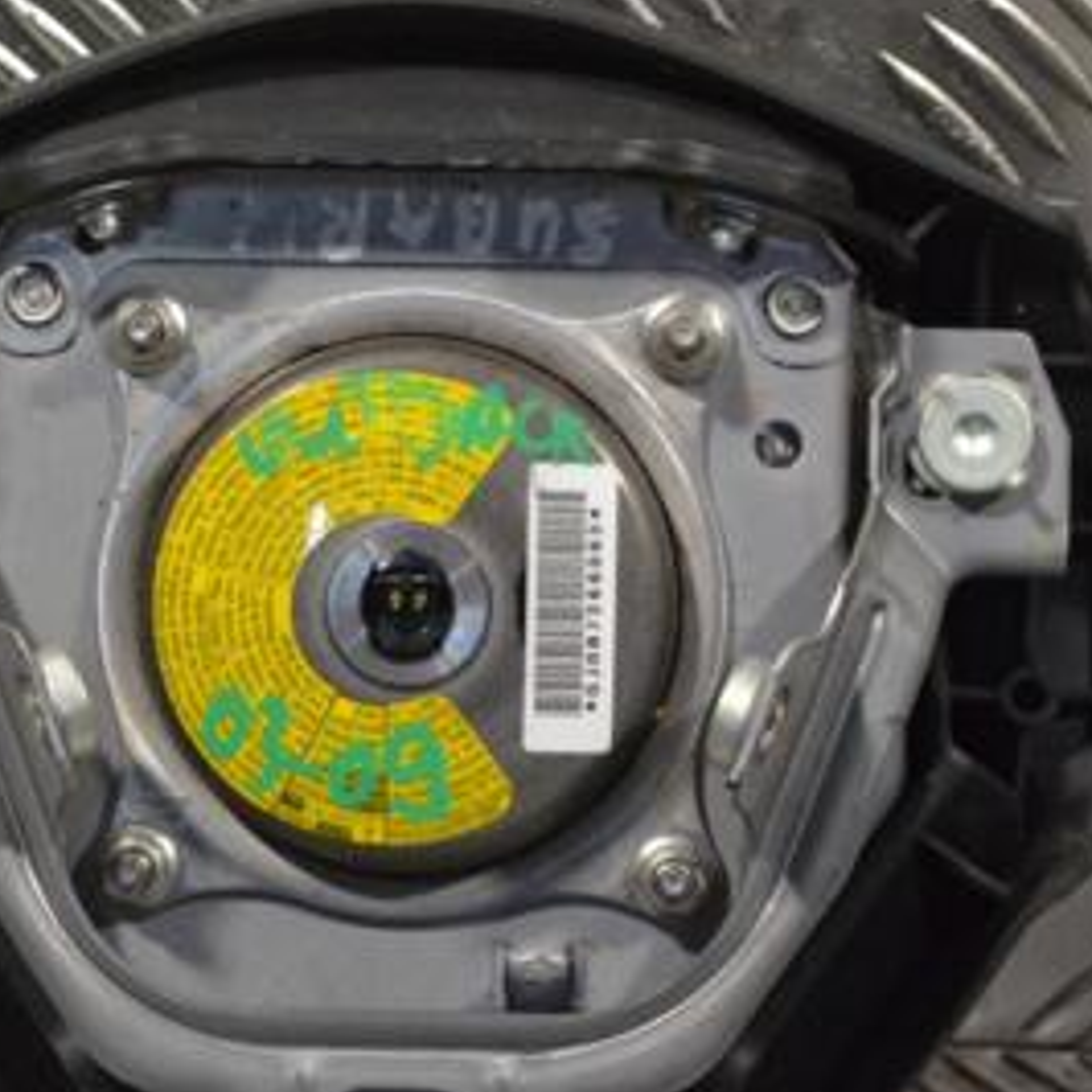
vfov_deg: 11.1
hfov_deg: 11.0
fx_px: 5638
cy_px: 665
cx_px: 312
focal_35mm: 158
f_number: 8
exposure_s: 1/250
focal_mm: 55
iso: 3200
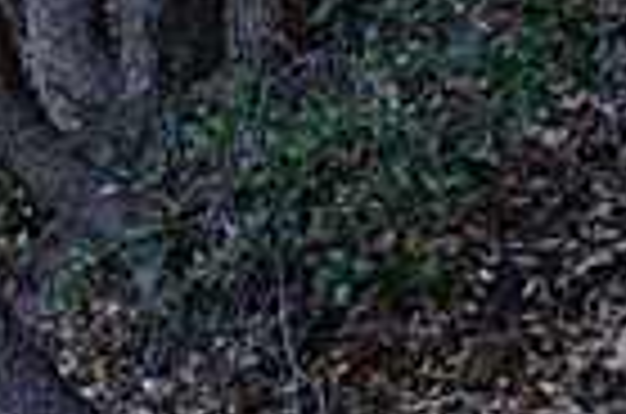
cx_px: -1135
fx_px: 2689
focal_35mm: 155
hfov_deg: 10.3
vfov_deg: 8.8
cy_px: 351
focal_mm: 18
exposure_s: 1/15
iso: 100
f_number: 3.5
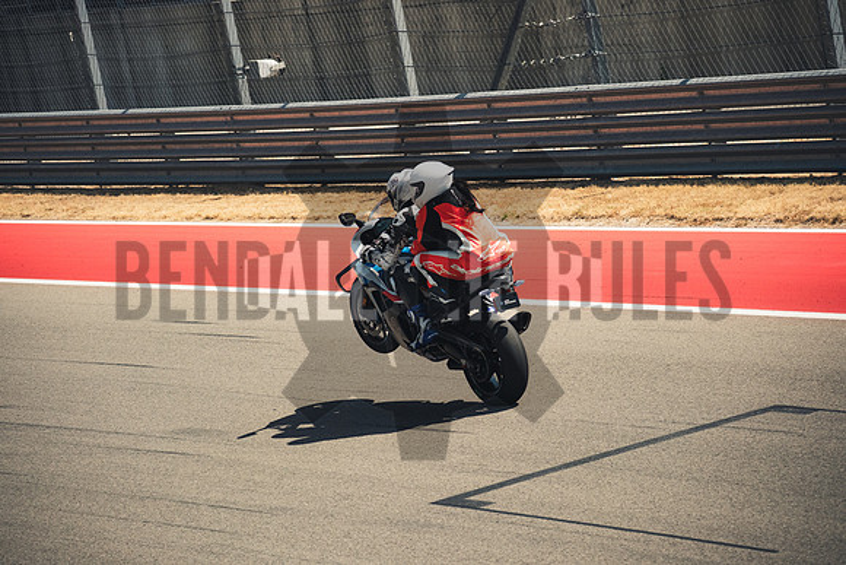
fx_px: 3526
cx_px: 423
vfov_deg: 9.2
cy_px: 282
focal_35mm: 150
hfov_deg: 13.7
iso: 1250
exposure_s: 1/4000
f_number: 4.5
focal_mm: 100
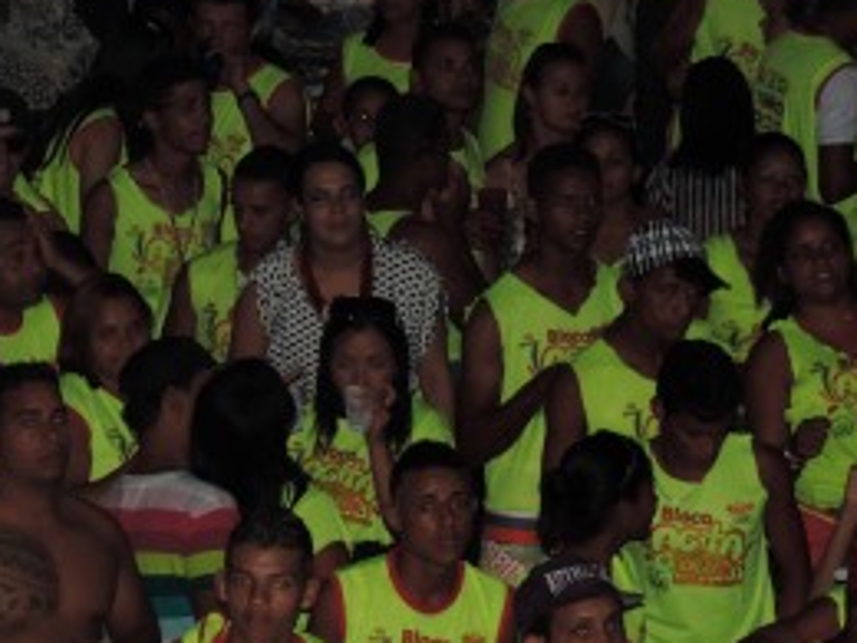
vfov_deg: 7.2
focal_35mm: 207
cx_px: 227
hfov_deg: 9.5
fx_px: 5125
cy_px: 399
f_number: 4.2
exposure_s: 1/250
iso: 800
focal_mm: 21.4
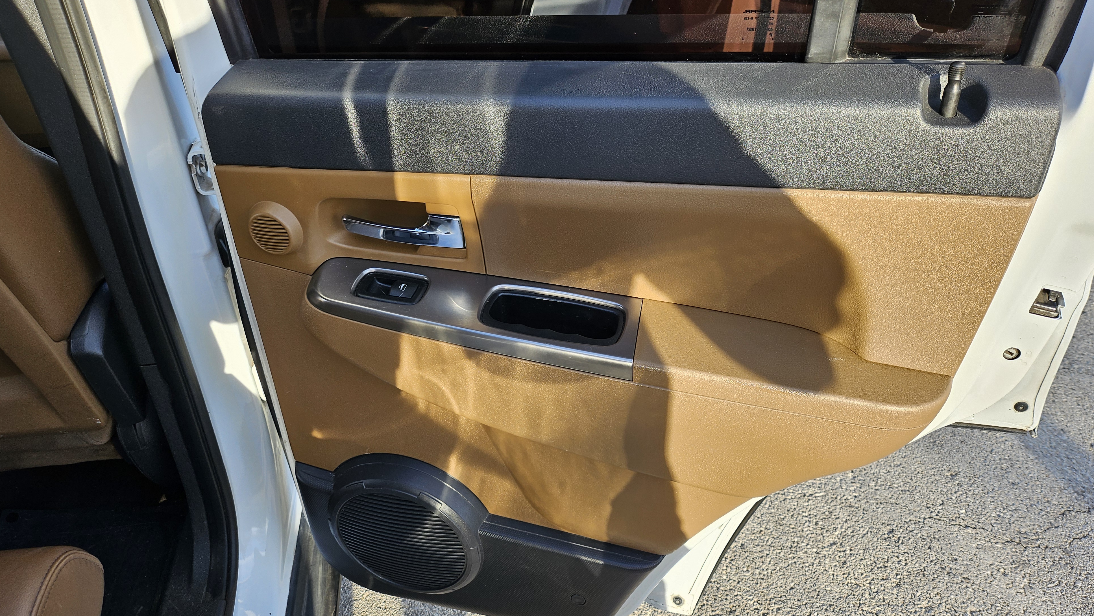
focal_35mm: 27
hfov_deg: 69.9
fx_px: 783
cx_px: 534
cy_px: 289
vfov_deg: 42.9
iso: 50
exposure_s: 1/405
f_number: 1.8
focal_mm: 5
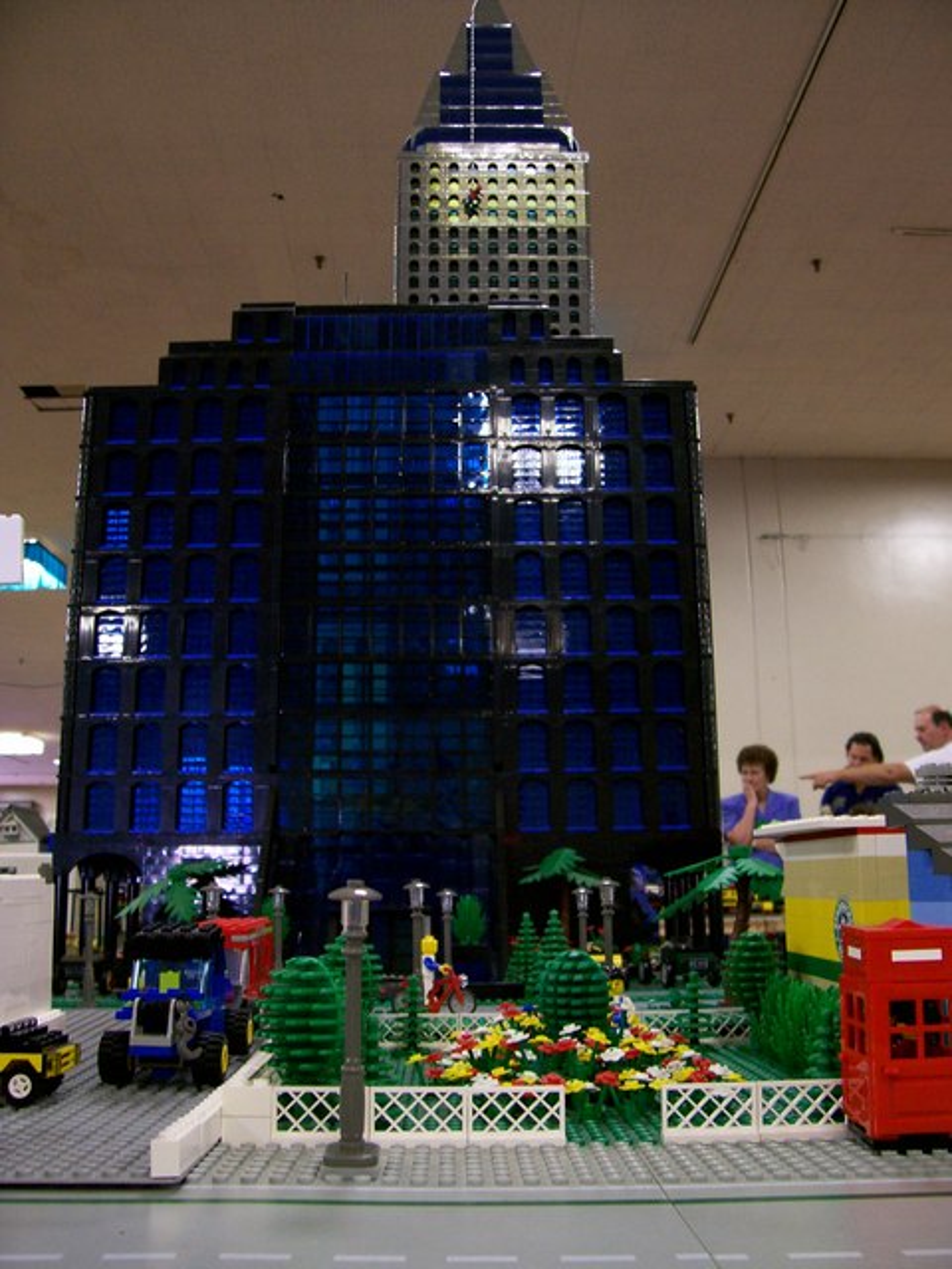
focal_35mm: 34
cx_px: 476
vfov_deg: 54.0
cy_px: 634
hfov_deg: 41.8
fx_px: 1247
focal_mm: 5.6
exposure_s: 1/11.3
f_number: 2.7
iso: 160
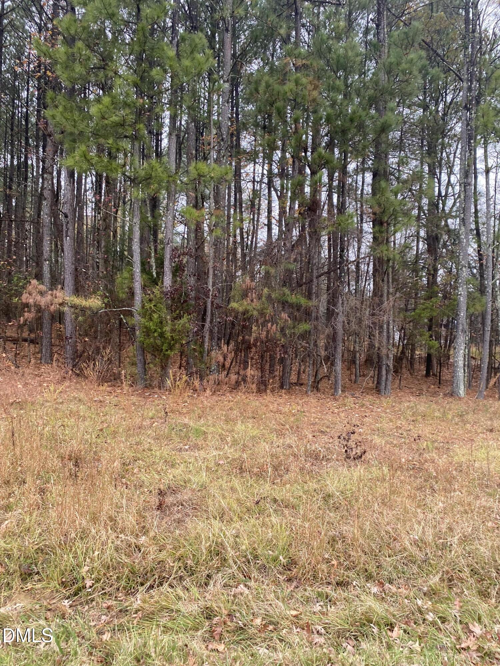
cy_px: 333
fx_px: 501
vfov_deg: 67.3
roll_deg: -2.6
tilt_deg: +1.2
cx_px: 250
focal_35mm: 26
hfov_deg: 53.1
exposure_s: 1/121
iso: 64
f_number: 1.8
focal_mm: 4.25
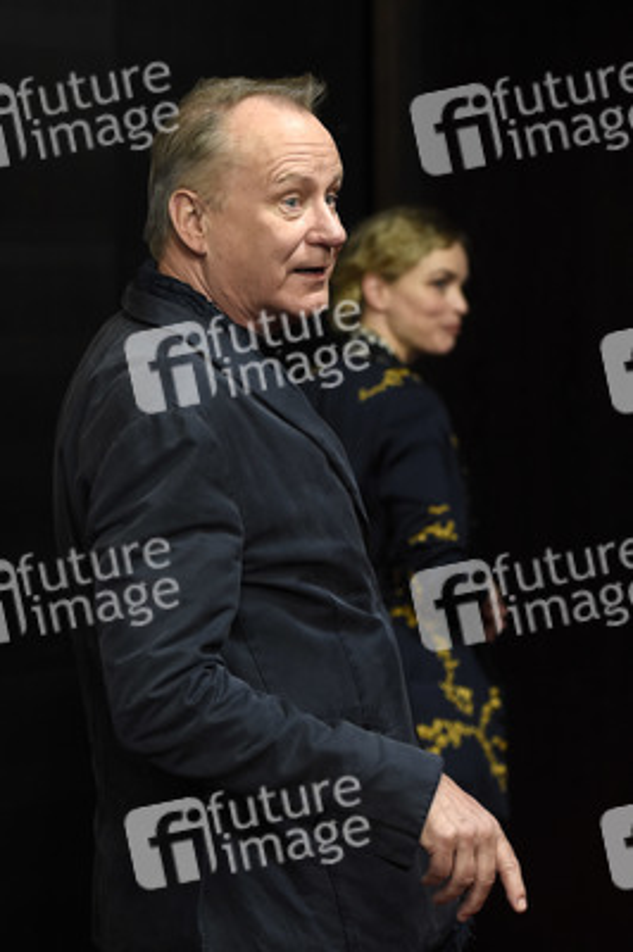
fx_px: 3408
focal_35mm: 129
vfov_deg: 15.9
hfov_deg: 10.6
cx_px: 316
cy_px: 476
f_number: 3.5
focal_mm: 86
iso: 1250
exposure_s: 1/400
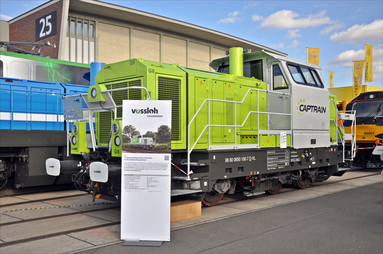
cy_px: 127
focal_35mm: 38
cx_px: 192
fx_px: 399
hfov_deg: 51.3
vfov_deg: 35.4
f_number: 5.6
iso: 400
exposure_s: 1/1250
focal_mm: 25
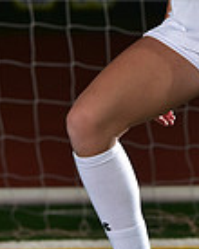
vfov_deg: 4.0
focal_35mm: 482
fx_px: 3556
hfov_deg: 3.2
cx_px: 205
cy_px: -56
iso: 1000
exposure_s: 1/200
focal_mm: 122
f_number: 5
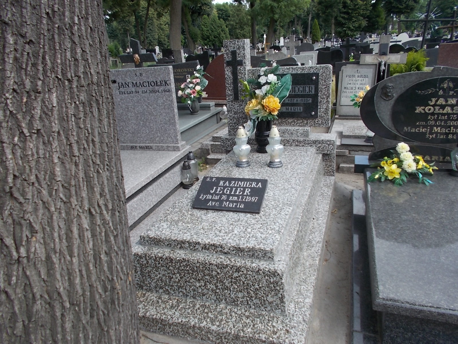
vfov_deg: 53.1
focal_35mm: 26
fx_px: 344
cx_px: 229
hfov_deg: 67.3
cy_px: 172
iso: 80
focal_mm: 4.6
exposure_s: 1/400
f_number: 3.2
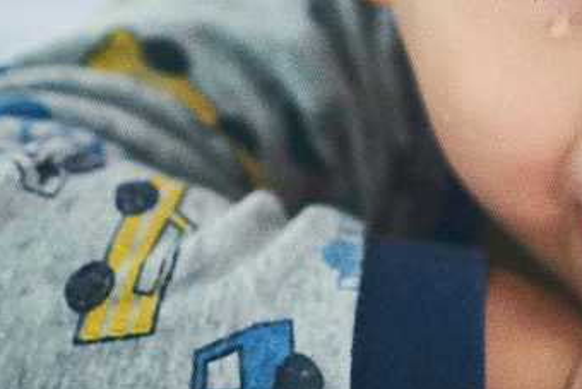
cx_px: 681
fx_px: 6469
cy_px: -267
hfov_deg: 5.1
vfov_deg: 3.4
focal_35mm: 400
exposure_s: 1/250
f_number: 1.6
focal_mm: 85
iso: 1600
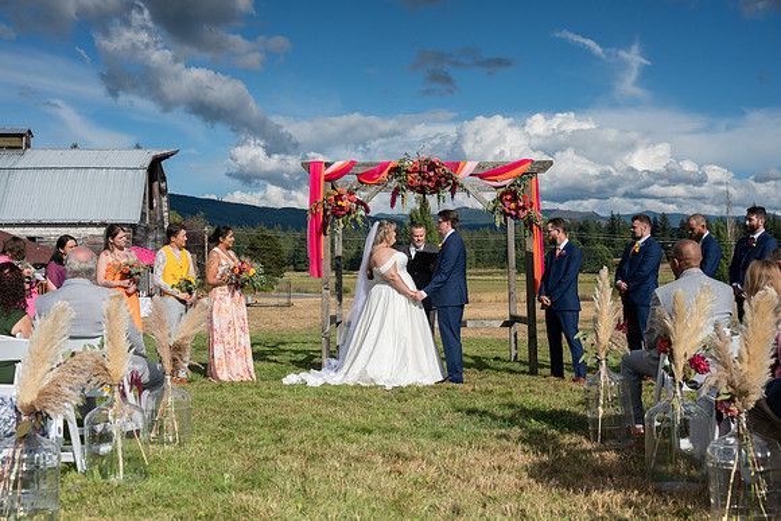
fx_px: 890
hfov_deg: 47.4
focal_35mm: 41
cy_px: 260
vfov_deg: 32.6
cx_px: 390
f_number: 4.5
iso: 400
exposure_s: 1/8000
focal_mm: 41
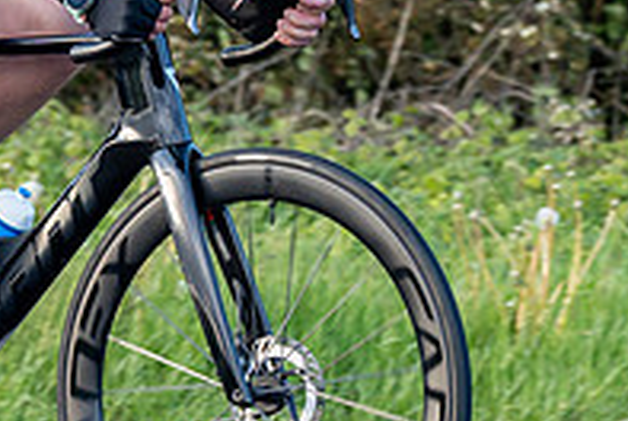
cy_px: -249
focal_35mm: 415
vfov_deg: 3.3
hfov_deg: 5.0
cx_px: 407
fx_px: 7250
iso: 640
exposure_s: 1/1000
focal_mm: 80
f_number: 3.5
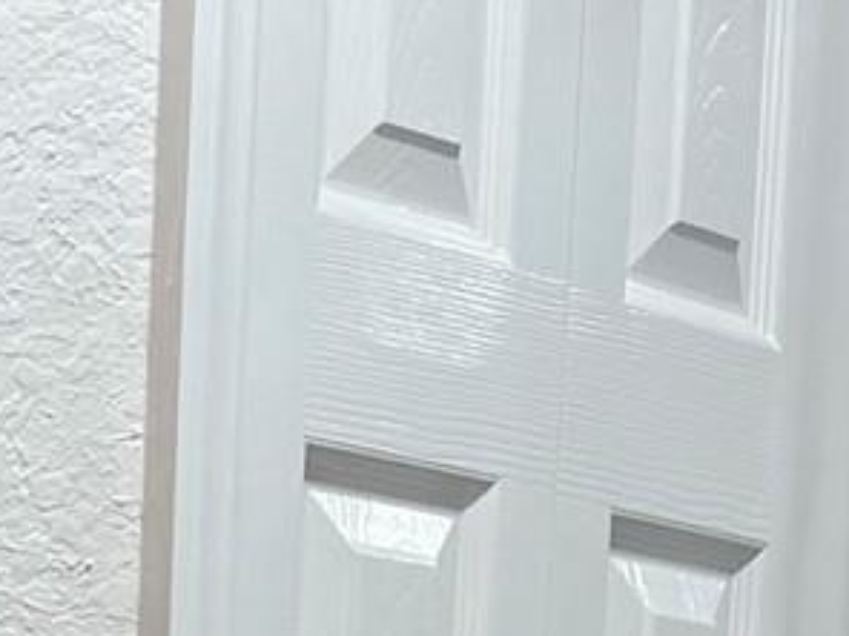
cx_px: -751
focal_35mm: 135
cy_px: 1570
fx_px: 3311
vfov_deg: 9.6
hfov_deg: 13.0
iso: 64
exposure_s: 1/120
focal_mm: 5.1
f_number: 1.6
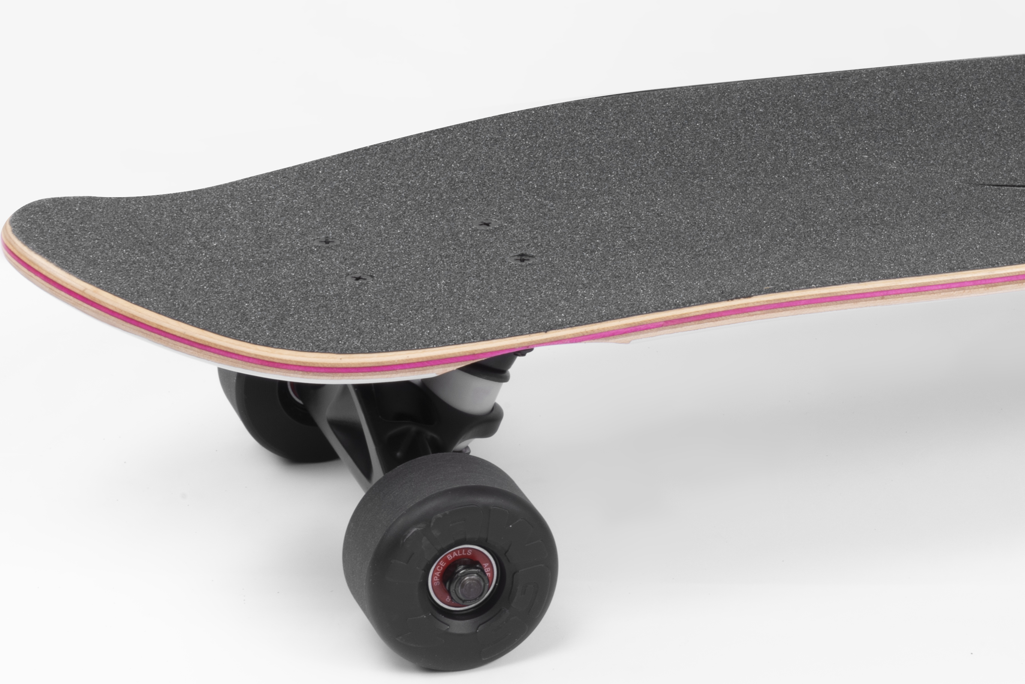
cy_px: 118
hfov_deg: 18.1
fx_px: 3133
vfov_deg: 12.4
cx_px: 1053
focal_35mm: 110
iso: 125
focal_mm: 50
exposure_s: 1/100
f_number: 20
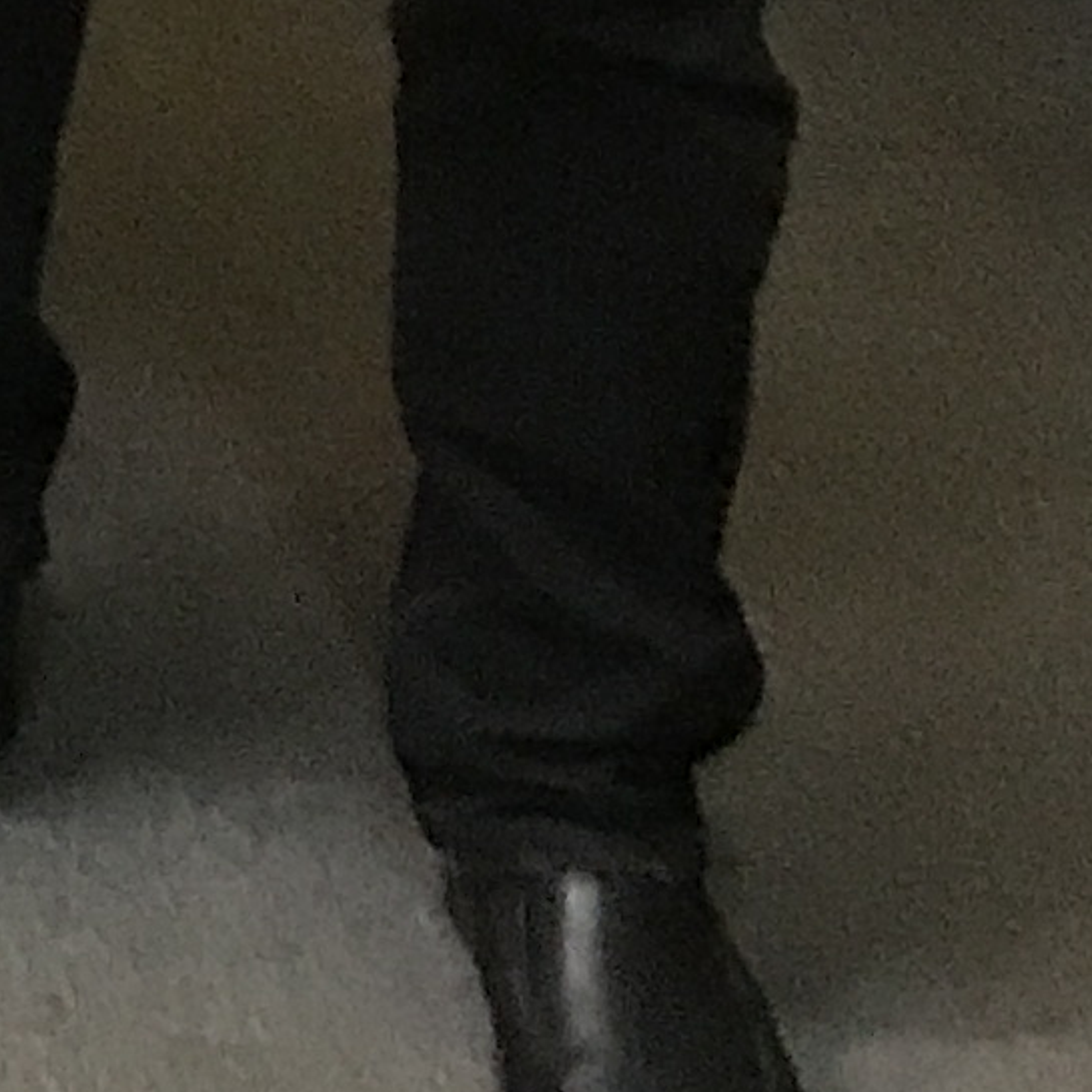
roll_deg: +2.6
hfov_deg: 7.6
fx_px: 6531
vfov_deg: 8.6
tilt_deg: -13.5
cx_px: -2733
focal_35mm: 183
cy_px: -1655
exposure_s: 1/14
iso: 100
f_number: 1.8
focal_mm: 3.99
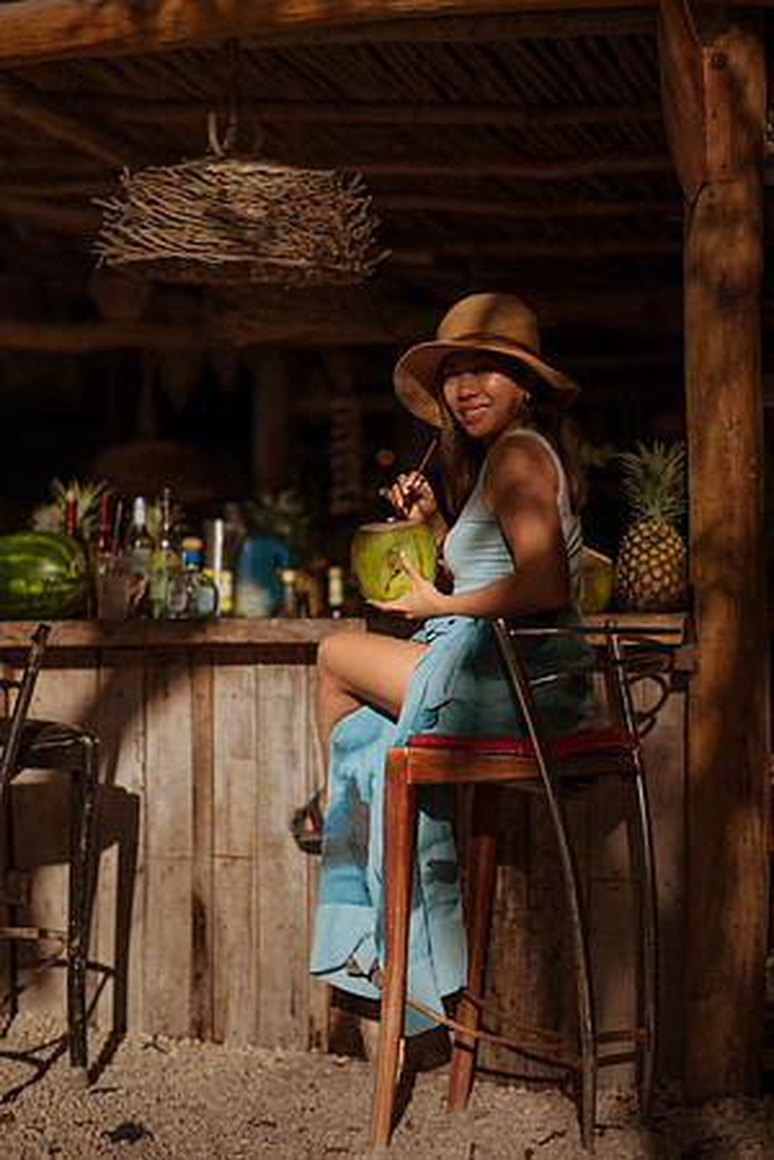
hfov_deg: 23.4
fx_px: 1870
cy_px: 580
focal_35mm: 58
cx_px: 387
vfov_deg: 34.5
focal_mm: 58
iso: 100
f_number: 1.4
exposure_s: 1/8000
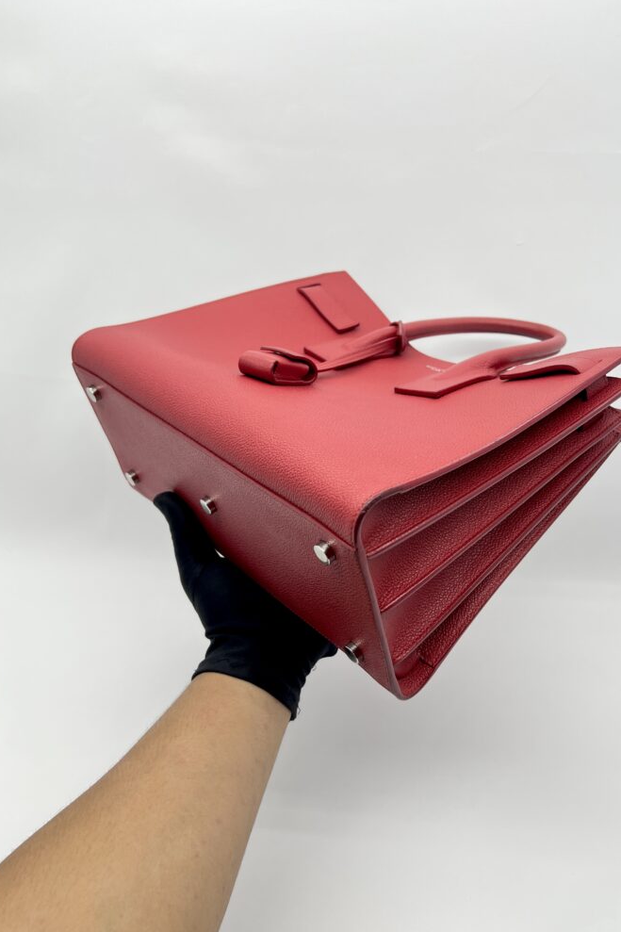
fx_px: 725
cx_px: 351
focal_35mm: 28
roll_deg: -0.5
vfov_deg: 65.5
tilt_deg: -25.0
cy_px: 472
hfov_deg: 46.3
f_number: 1.5
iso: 32
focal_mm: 5.7
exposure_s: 1/100
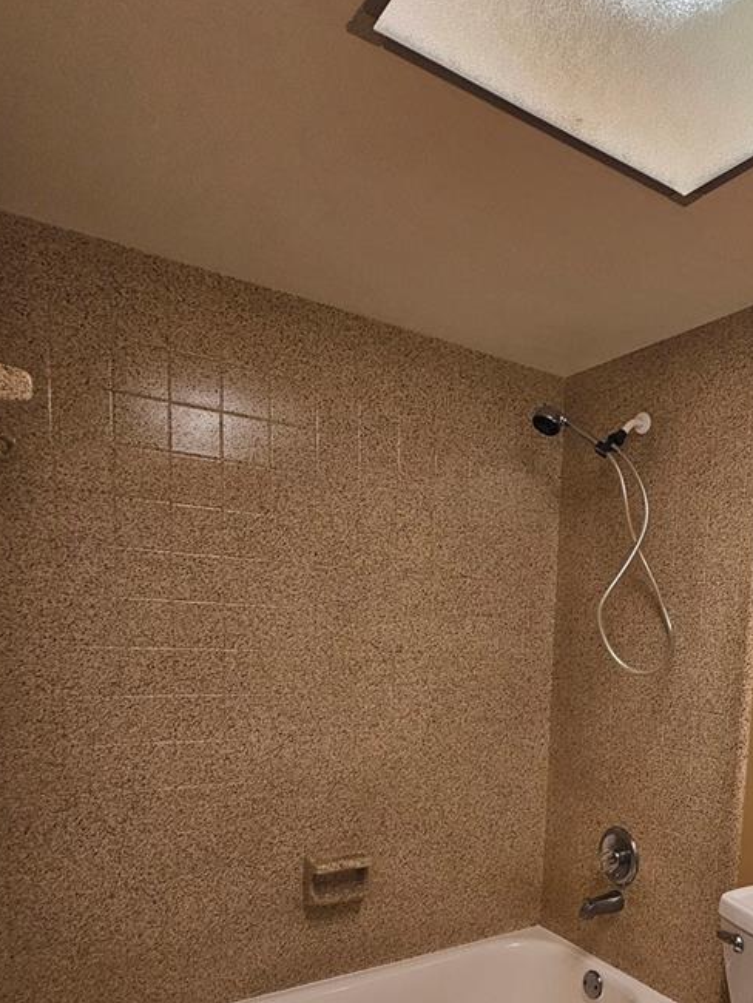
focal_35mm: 24
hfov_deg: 54.0
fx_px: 696
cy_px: 721
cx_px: 574
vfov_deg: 68.1
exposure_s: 1/60
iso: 100
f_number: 2.2
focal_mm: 2.2
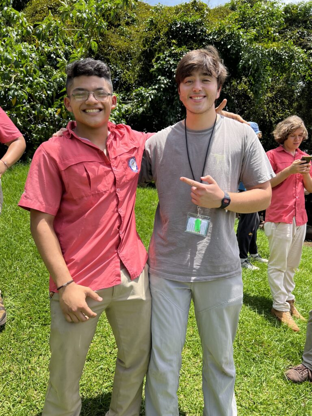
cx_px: 156
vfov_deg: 67.3
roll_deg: +0.7
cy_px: 208
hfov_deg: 53.1
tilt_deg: -0.6
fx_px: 312
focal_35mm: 26
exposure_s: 1/1344
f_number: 1.5
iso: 50
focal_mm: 5.7
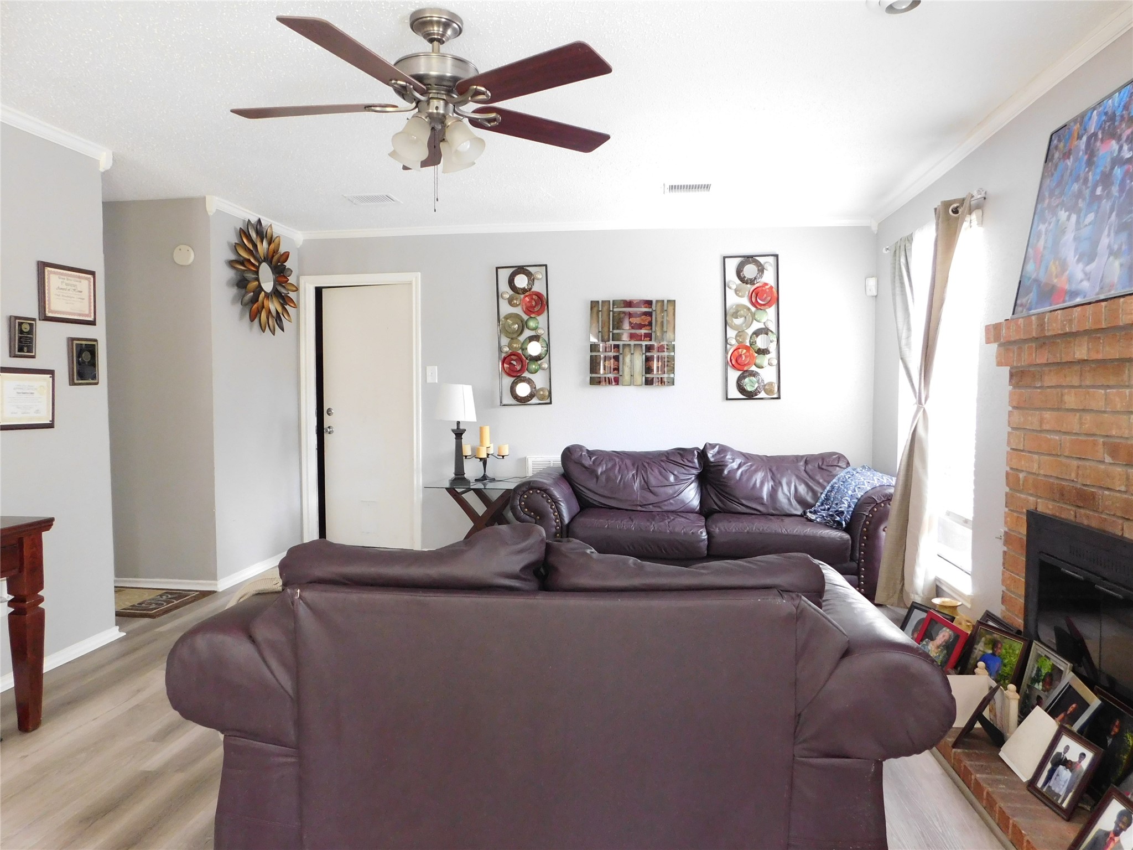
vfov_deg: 58.9
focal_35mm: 23
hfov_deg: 73.9
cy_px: 425
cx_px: 566
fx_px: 753
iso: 400
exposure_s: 1/13
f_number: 3
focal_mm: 4
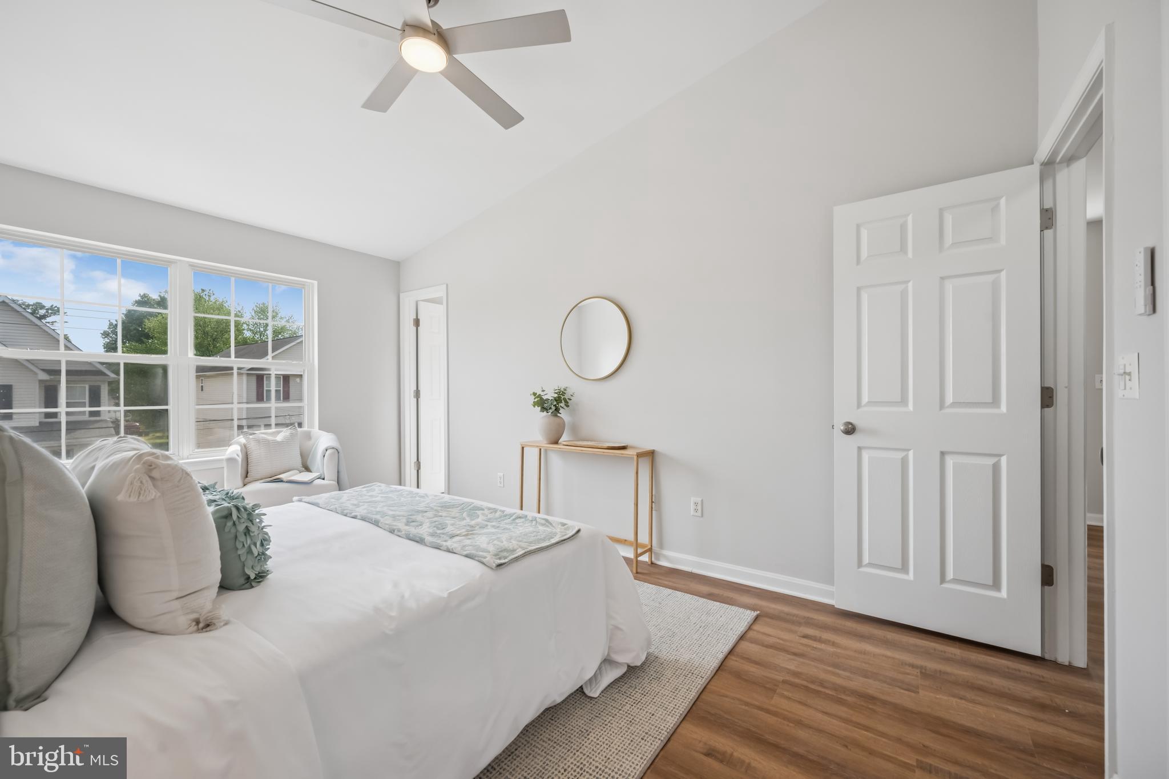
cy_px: 390
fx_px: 455
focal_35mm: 14
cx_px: 584
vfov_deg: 81.2
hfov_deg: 104.3
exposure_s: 1/100
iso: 320
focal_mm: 14
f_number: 8
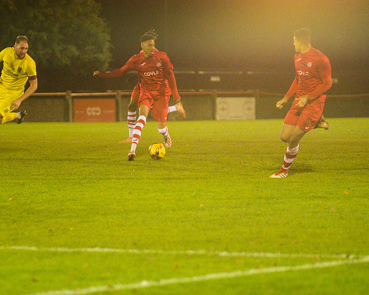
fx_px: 3141
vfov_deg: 5.4
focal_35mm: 288
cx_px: 162
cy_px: 148
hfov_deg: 6.7
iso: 5000
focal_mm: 170
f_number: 2.8
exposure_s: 1/800
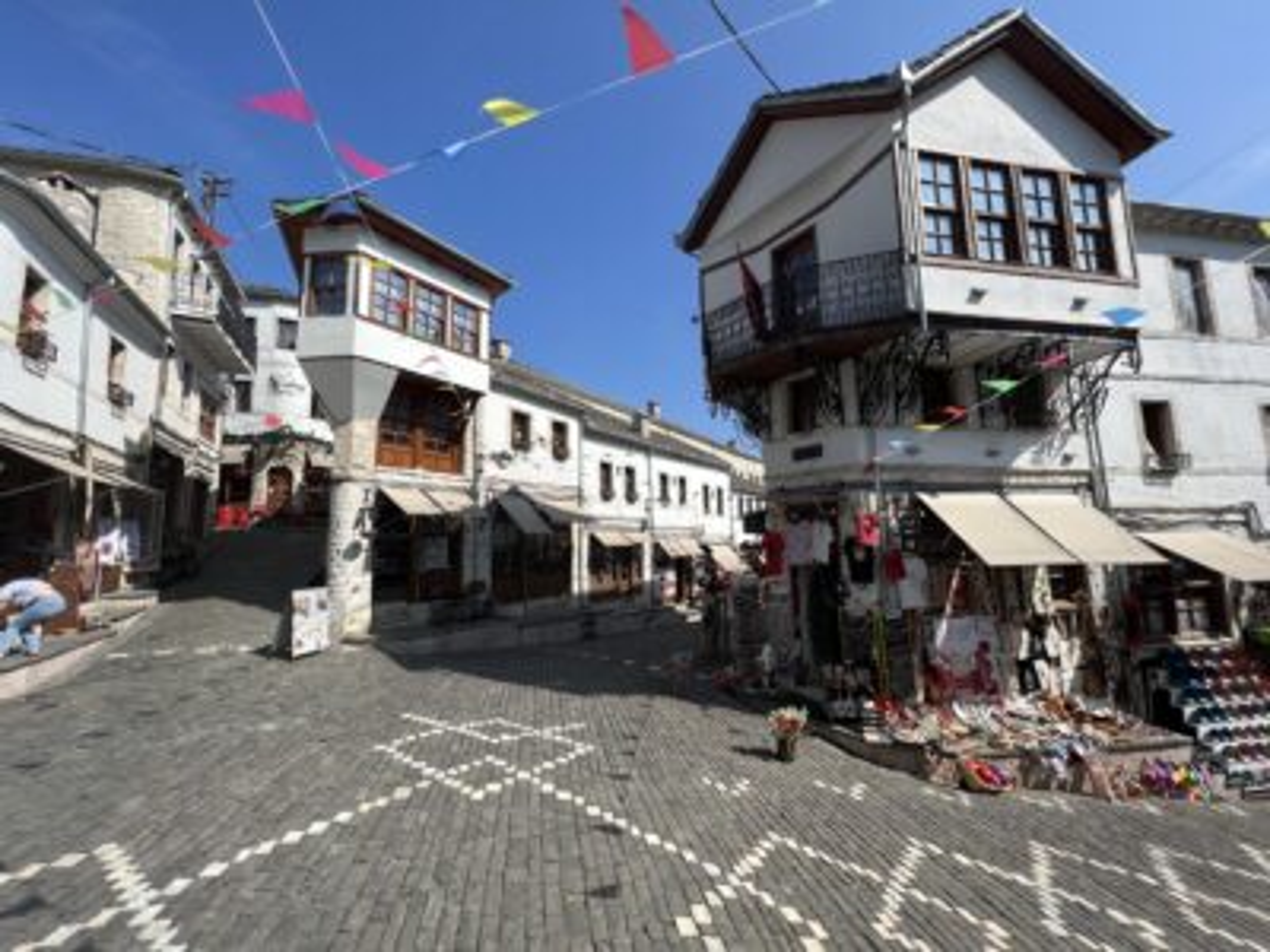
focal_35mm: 13
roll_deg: +1.0
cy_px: 476
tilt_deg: +7.5
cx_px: 635
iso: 32
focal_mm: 1.57
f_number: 1.8
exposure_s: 1/1553
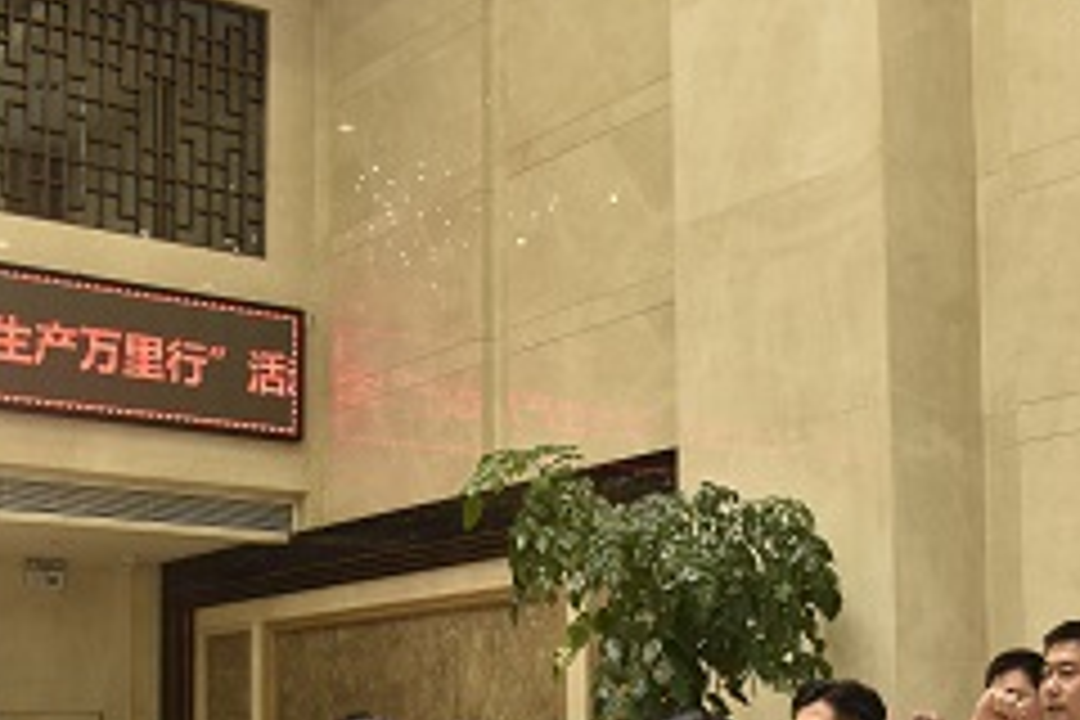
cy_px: 641
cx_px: 567
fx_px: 1650
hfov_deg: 36.2
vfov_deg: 24.0
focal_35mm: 55
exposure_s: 1/60
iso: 500
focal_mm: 24
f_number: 4
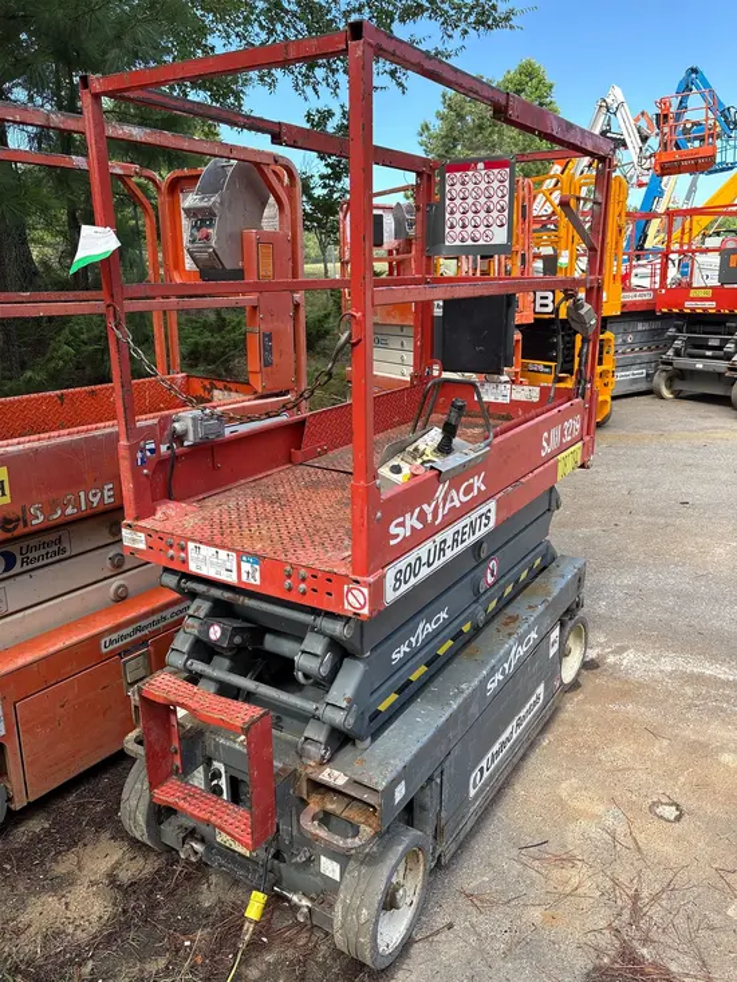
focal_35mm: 26
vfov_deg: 67.3
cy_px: 491
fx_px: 738
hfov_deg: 53.1
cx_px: 368
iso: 64
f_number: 1.6
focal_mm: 5.96
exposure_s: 1/920
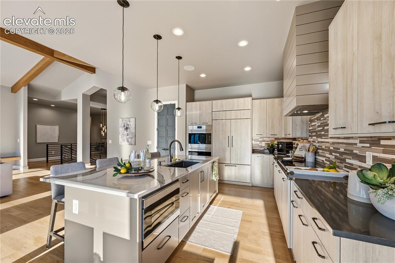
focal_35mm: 14
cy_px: 132
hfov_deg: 104.3
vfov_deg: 81.2
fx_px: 154
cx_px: 198
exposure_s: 1/50
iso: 400
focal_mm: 14
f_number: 8
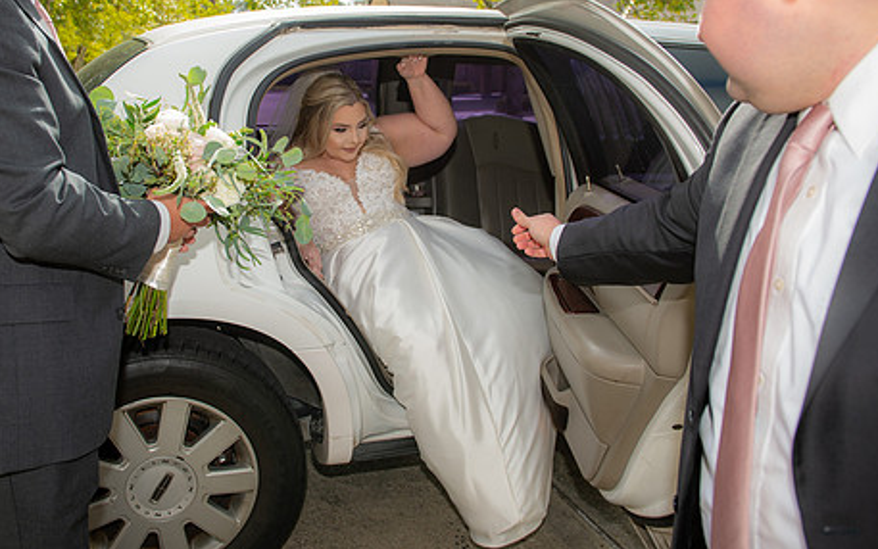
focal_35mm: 31
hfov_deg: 60.8
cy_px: 215
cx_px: 357
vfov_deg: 40.4
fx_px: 742
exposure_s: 1/250
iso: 64
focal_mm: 24
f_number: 5
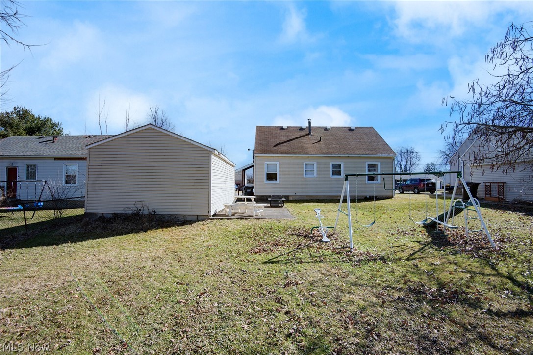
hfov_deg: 96.8
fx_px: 237
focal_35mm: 16
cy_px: 178
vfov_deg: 73.7
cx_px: 266
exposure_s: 1/400
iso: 100
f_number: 7.1
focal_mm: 16
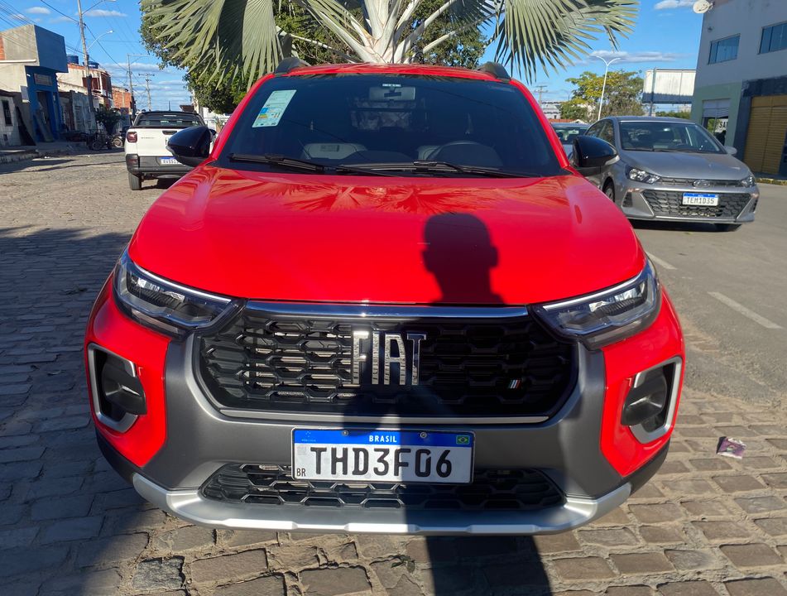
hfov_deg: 67.1
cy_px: 298
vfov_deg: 53.3
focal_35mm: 26
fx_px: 593
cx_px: 394
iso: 32
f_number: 1.8
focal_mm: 4.25
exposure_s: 1/1808
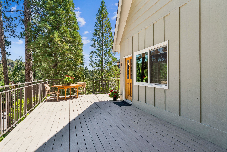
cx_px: 114
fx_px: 130
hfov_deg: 82.3
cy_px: 76
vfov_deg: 60.5
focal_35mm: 21
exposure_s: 1/13
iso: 100
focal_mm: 20.6
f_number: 22
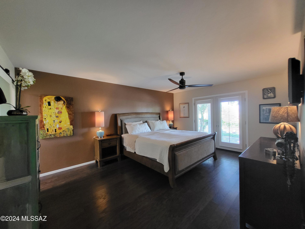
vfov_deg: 89.9
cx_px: 152
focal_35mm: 13
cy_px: 114
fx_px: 115
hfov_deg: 106.2
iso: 400
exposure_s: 1/30
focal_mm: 1.74
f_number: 2.2
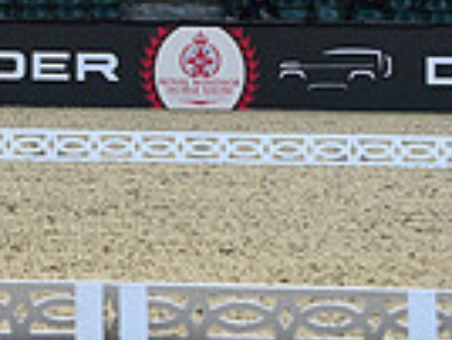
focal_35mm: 357
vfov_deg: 4.1
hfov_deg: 5.4
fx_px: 4670
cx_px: -439
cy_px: -252
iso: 320
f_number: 5
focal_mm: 86
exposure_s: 1/1250
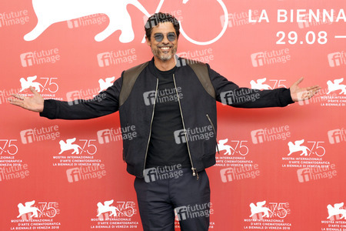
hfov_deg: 31.0
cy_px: 116
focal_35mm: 65
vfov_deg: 20.9
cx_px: 173
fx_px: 625
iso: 1000
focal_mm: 65
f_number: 8
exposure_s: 1/320
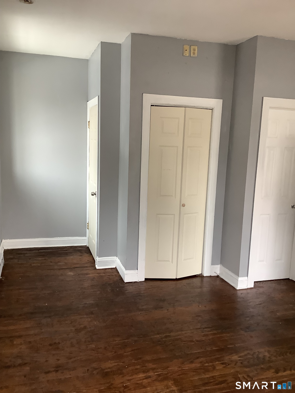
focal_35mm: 31
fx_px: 352
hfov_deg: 45.4
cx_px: 148
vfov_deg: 58.4
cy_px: 196
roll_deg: -2.2
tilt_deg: -10.0
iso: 160
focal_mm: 3.3
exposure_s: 1/60
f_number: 2.4
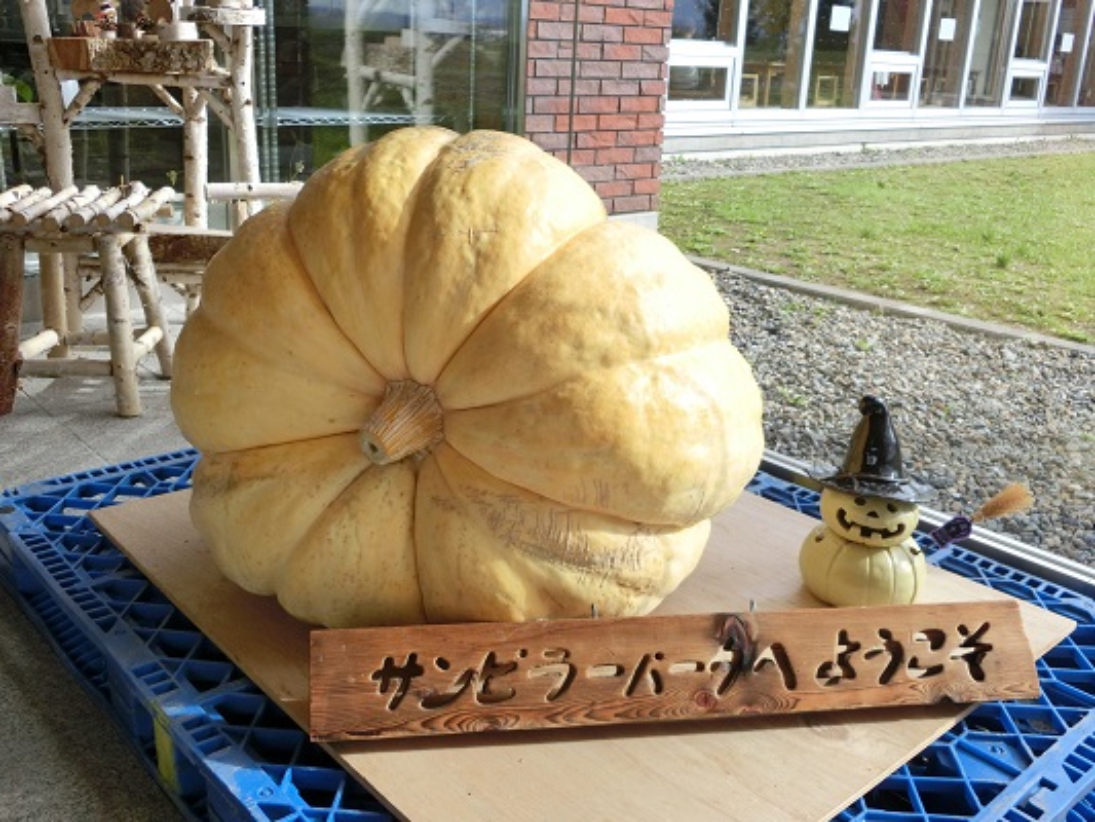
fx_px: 1076
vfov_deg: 41.8
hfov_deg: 53.9
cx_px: 548
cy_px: 411
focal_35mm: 34
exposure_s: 1/125
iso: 80
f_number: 3.9
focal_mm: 6
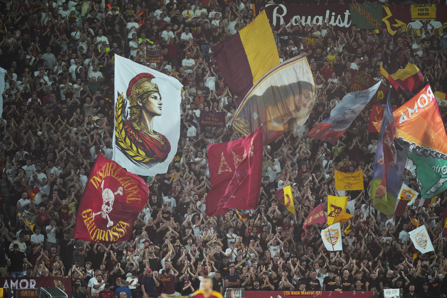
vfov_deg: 3.4
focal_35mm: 400
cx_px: 224
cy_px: 149
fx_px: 4967
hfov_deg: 5.2
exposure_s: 1/800
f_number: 2.8
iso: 2500
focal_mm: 400
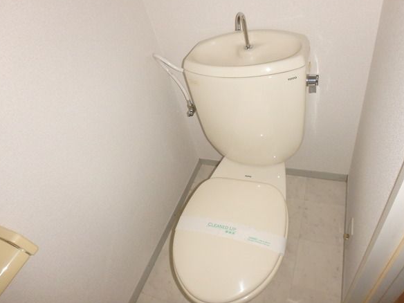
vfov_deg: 58.9
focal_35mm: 23
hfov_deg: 73.9
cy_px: 156
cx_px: 211
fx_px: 268
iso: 400
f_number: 3.5
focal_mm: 3.7
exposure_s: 1/30
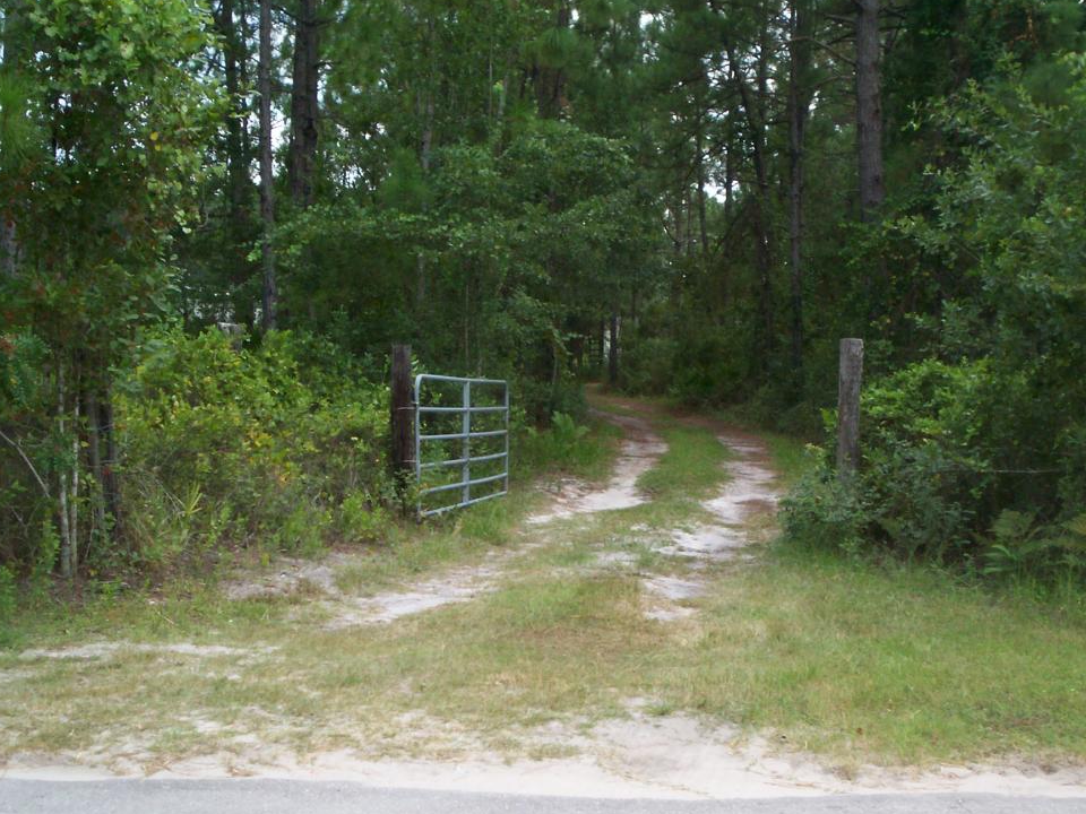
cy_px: 421
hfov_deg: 39.6
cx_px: 597
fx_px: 1506
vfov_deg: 30.3
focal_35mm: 48
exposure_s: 1/193
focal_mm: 5.9
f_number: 4.5
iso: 100
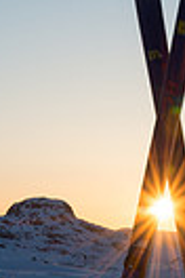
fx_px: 1156
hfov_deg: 9.1
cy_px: 352
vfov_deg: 13.2
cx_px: 132
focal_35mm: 150
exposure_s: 1/60
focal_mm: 44
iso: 200
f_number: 22
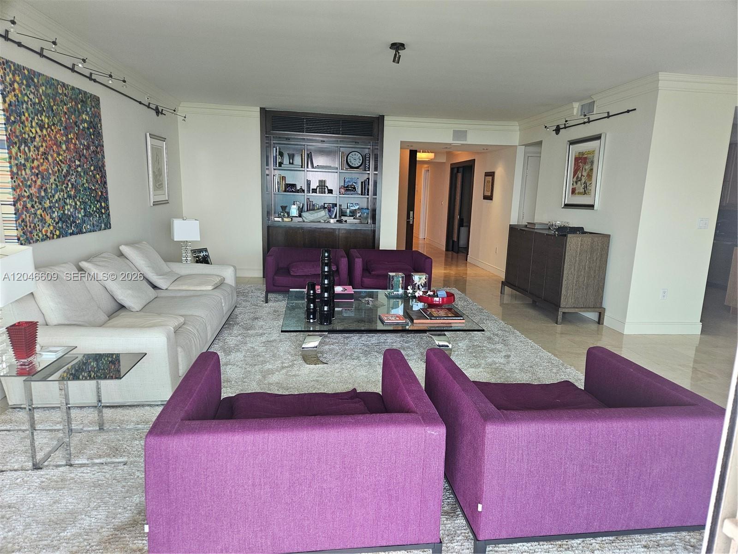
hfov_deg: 73.9
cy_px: 277
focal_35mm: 23
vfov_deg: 58.9
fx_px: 490
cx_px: 369
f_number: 1.8
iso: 125
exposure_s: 1/180
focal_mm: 5.4
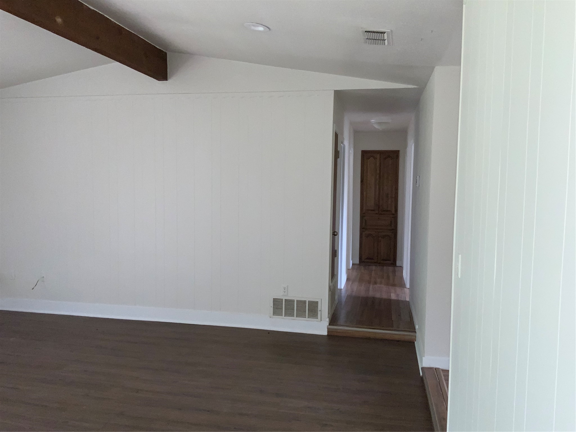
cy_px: 216
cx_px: 288
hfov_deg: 61.7
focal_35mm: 29
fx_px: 483
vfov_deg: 48.2
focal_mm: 3
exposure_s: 1/60
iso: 64
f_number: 1.8
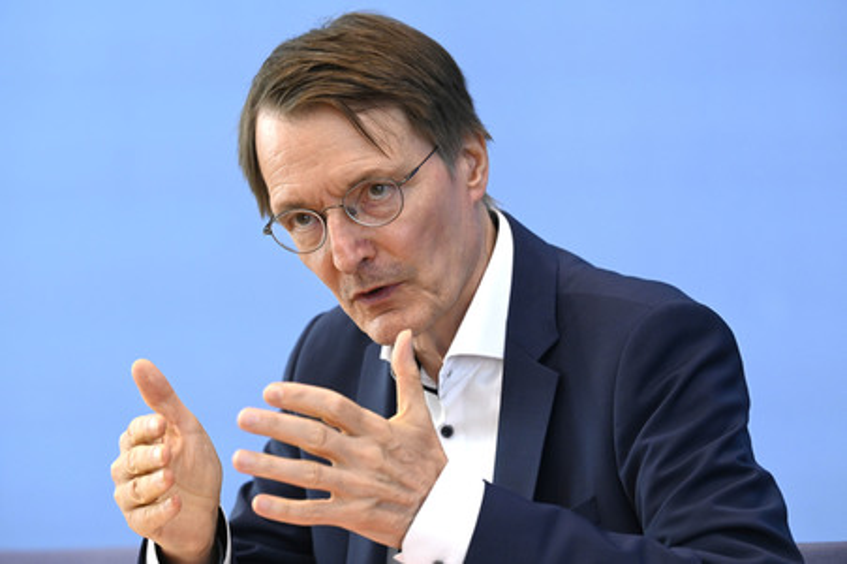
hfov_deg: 10.3
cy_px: 282
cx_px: 424
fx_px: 4702
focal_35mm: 200
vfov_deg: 6.9
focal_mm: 200
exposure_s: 1/1000
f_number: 5
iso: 3200
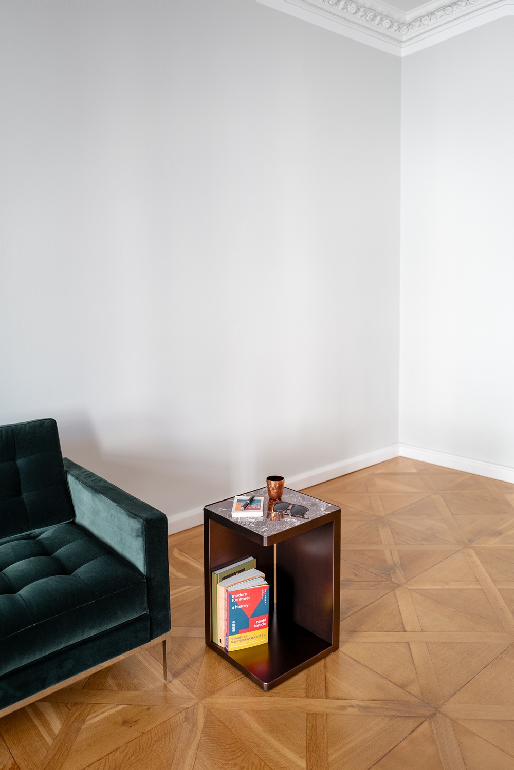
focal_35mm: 28
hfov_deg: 46.4
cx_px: 257
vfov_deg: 65.5
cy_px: 385
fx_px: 600
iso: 400
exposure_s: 1/60
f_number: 2.5
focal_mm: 28
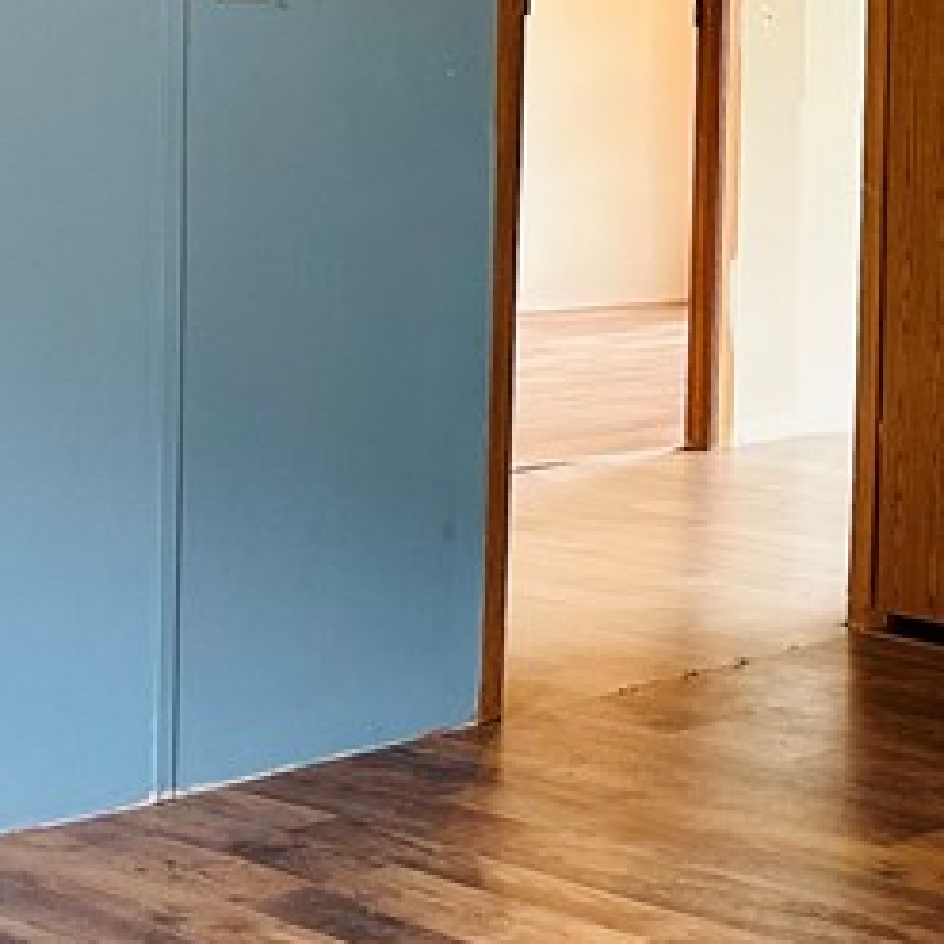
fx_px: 2715
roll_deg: -1.6
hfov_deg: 18.2
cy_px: 107
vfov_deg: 19.4
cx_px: 1269
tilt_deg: -0.6
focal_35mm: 88
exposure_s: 1/60
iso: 250
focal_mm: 6.86
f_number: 1.78
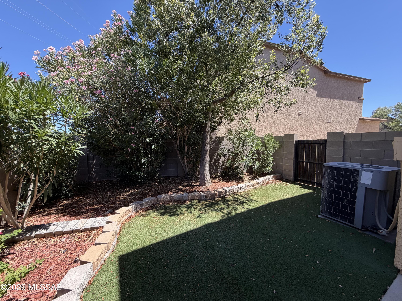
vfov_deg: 85.7
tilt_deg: -3.9
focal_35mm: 14
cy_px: 150
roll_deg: -2.8
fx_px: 163
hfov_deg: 102.1
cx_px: 201
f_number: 2.2
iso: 50
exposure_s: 1/502
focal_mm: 2.22
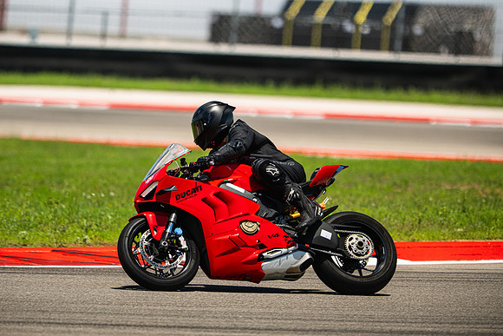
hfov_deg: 4.9
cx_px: 252
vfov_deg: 3.3
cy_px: 168
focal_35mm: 420
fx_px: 5869
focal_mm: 280
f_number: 2.8
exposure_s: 1/2000
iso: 320
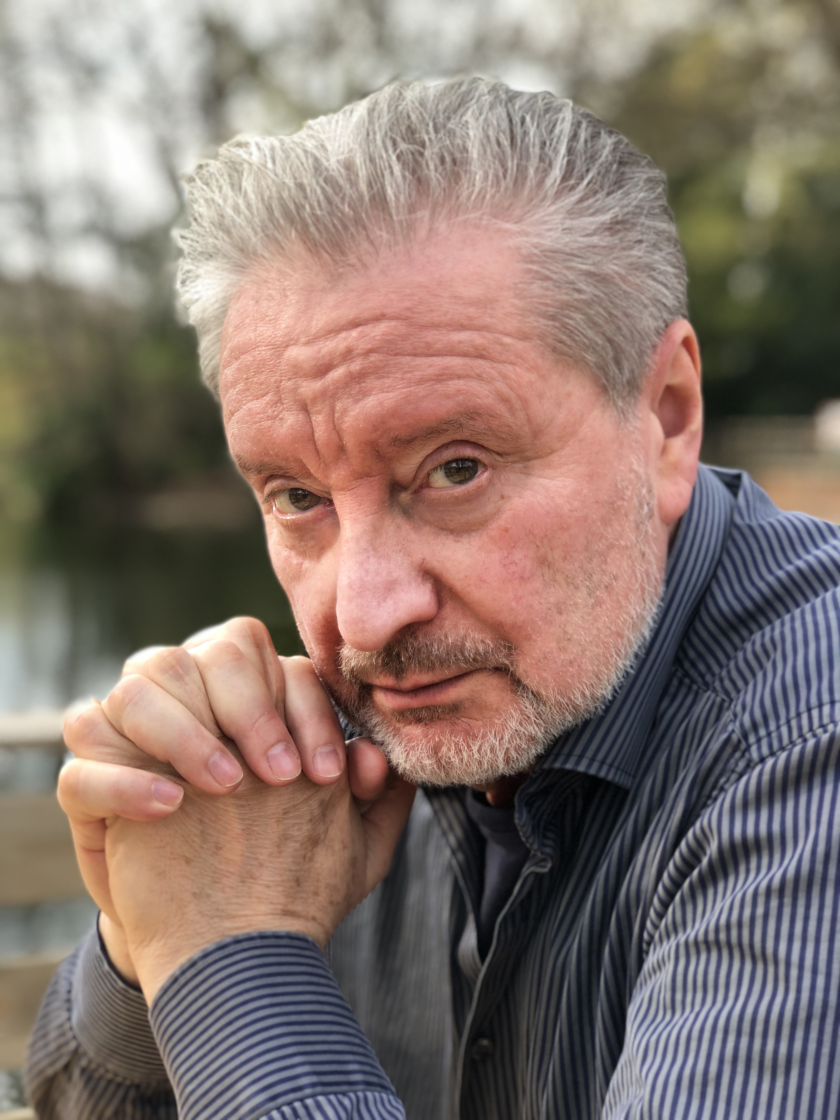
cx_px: 420
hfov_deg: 25.7
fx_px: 1844
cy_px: 560
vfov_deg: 33.8
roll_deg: +0.8
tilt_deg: -4.9
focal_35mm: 57
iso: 25
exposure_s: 1/100
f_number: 2.8
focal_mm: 6.6
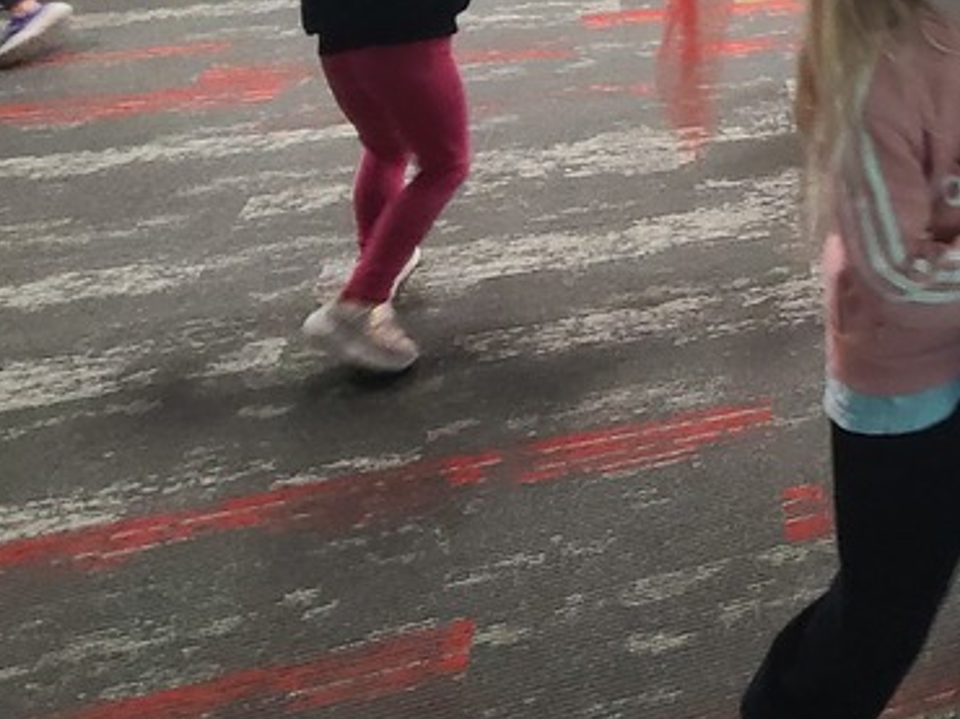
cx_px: 1061
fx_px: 998
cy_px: -161
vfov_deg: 32.2
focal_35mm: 36
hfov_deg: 41.0
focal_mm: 2.2
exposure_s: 1/60
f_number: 2.2
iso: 400
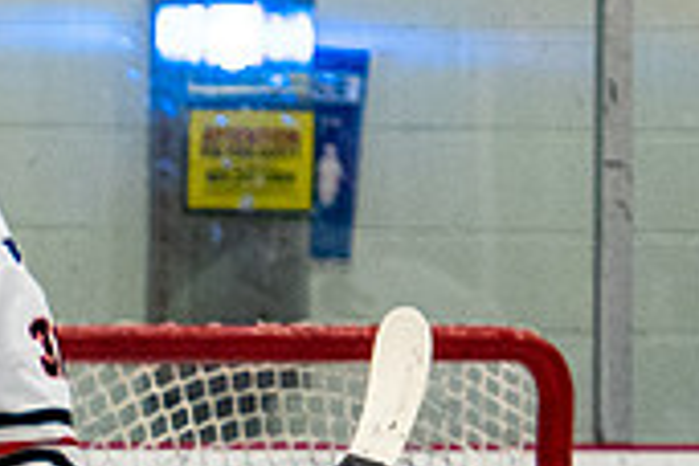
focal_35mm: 1204
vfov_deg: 1.1
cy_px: 621
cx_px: -812
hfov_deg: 1.7
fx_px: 23376
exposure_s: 1/640
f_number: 2.8
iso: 1600
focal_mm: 140
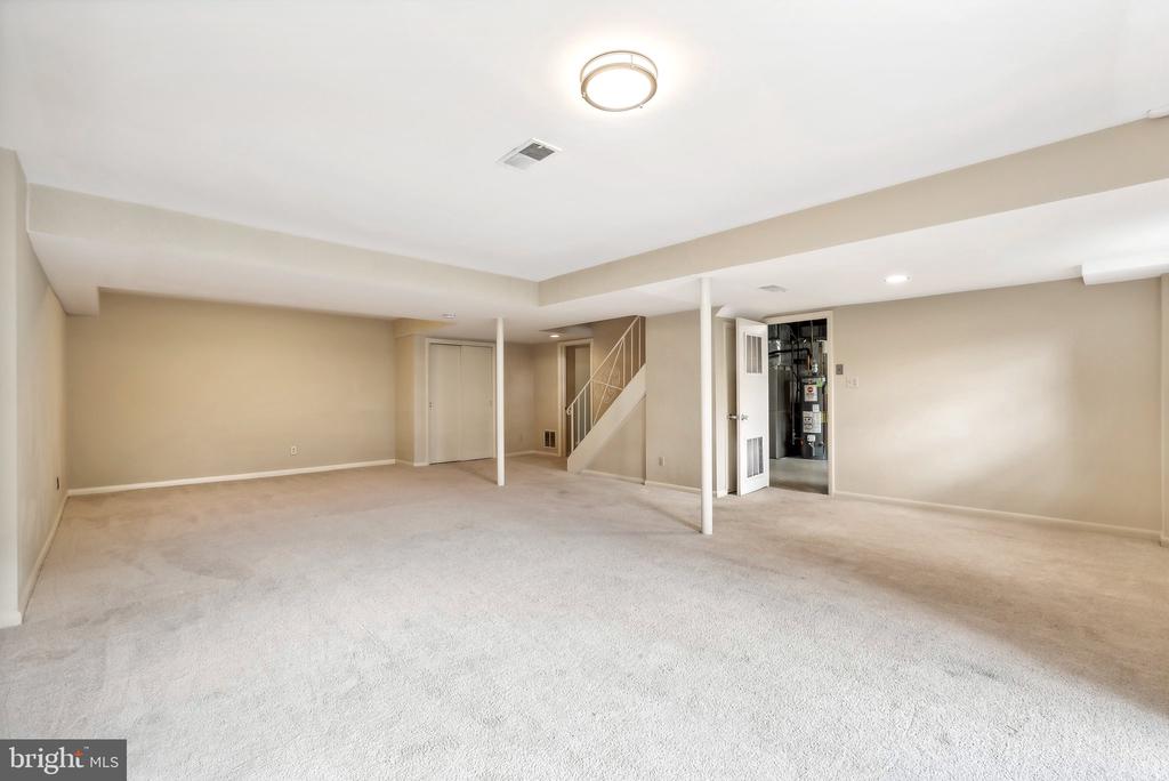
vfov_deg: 77.4
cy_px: 390
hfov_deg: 100.4
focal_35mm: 15
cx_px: 584
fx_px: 487
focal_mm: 15
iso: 640
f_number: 7.1
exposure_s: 1/25
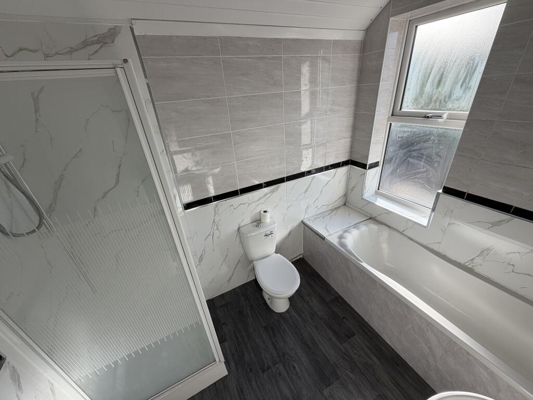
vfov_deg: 85.7
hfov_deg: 102.1
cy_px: 200
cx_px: 266
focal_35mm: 14
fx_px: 216
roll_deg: +4.9
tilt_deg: -27.3
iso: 40
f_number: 2.2
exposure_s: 1/228
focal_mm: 2.22
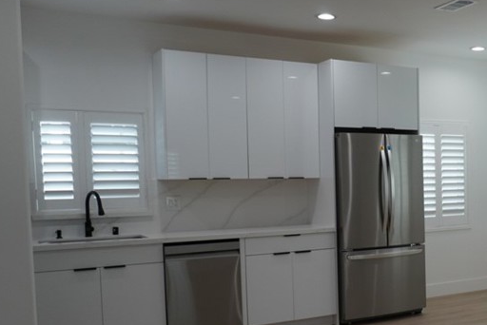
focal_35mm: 48
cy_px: 220
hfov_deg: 38.2
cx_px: 443
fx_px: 650
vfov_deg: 27.9
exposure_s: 1/160
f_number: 4
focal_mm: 16
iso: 250
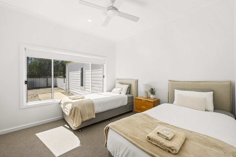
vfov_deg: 81.1
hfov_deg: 104.3
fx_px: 92
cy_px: 78
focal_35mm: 14
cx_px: 118
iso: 200
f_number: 9
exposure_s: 1/200
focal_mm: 14
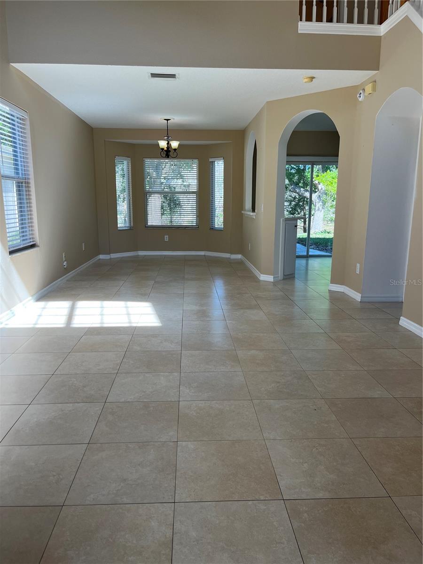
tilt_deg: -9.8
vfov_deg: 67.3
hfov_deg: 53.1
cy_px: 282
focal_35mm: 26
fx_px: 424
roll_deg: -0.4
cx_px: 212
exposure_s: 1/302
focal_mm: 5.1
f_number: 1.6
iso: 50
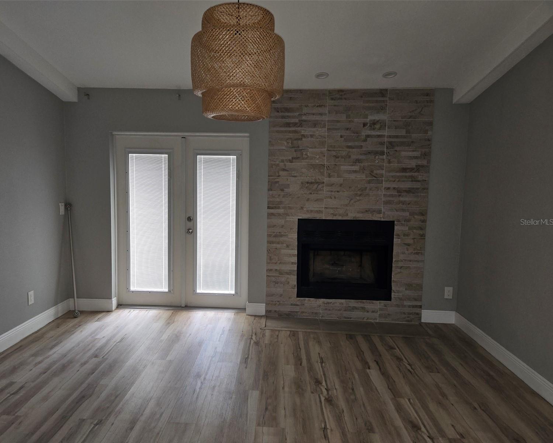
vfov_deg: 58.8
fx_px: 393
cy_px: 222
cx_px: 260
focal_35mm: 24
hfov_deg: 70.2
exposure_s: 1/40
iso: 100
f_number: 1.8
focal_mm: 5.4
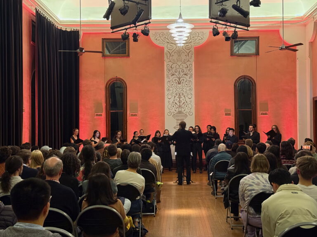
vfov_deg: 30.3
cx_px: 158
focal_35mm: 48
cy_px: 118
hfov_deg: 39.7
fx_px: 440
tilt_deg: +2.2
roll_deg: +0.3
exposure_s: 1/25
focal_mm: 6.76
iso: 640
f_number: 1.78
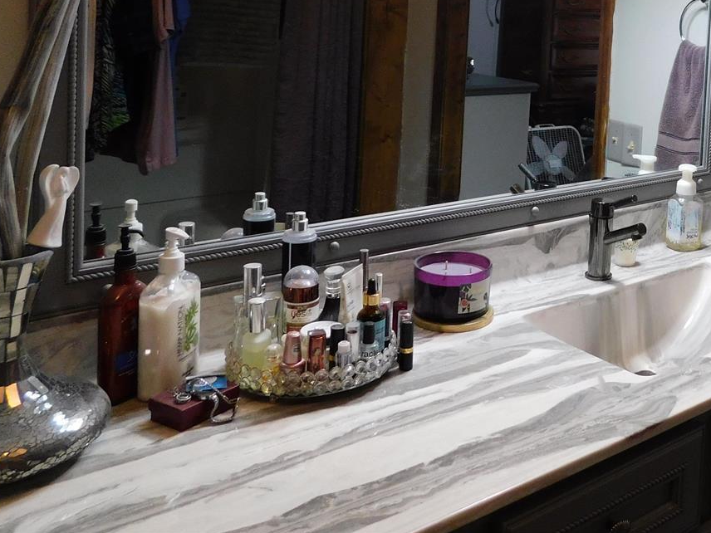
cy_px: 37
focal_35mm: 43
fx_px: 883
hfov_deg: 40.3
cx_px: 652
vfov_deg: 31.7
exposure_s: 1/30
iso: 250
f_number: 3
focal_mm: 4
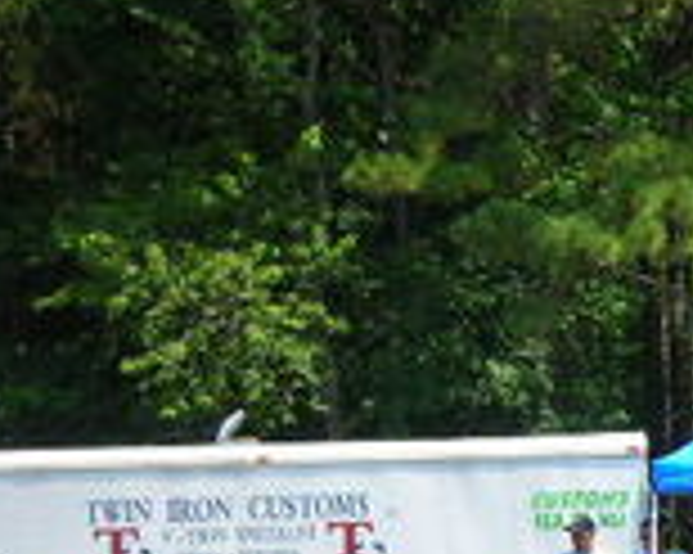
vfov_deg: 12.9
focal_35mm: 119
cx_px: 806
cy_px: 468
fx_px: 2439
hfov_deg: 15.6
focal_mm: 7.8
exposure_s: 1/287
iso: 50
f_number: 3.4
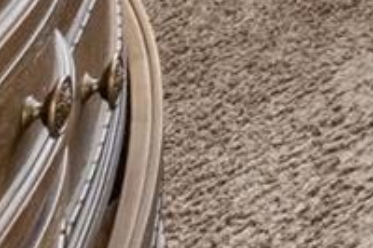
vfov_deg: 8.0
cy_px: -692
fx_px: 1242
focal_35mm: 120
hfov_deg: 11.2
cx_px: 1100
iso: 200
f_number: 10
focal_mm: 10
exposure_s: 2.5
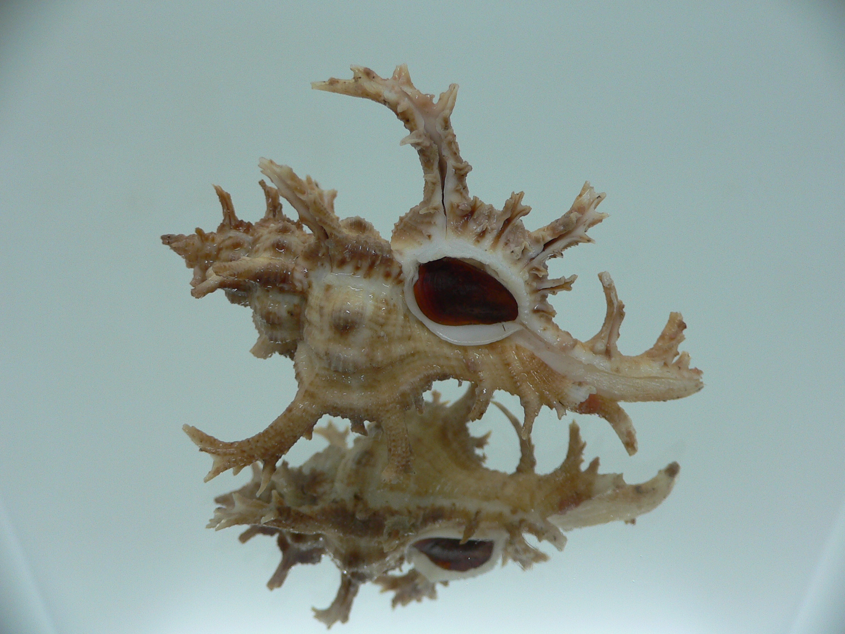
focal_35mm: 35
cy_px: 317
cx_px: 422
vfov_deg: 40.7
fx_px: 854
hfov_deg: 52.6
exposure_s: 1/60
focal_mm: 4.6
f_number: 2.8
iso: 80
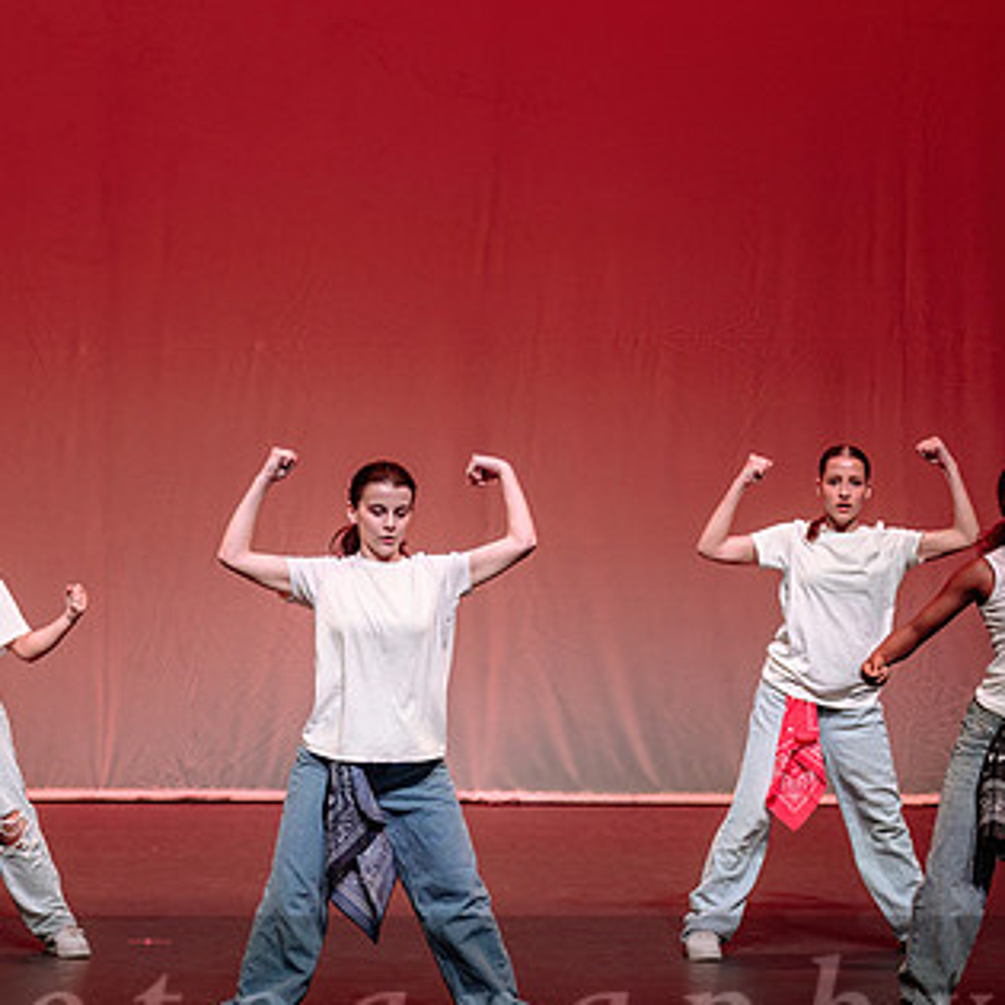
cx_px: 257
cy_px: 640
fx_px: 5847
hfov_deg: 9.8
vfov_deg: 9.8
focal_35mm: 178
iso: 1250
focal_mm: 102
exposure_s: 1/500
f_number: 2.8
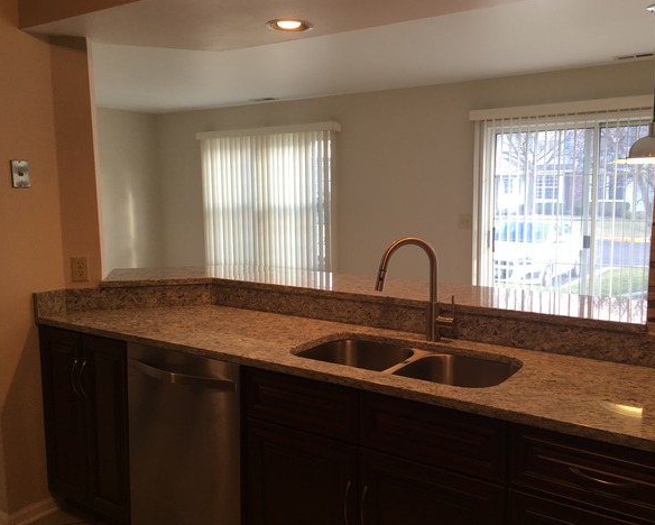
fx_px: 601
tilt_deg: -6.5
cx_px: 354
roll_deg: +0.5
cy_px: 258
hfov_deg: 57.1
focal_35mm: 31
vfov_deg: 47.2
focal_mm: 4.15
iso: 25
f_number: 2.2
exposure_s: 1/40
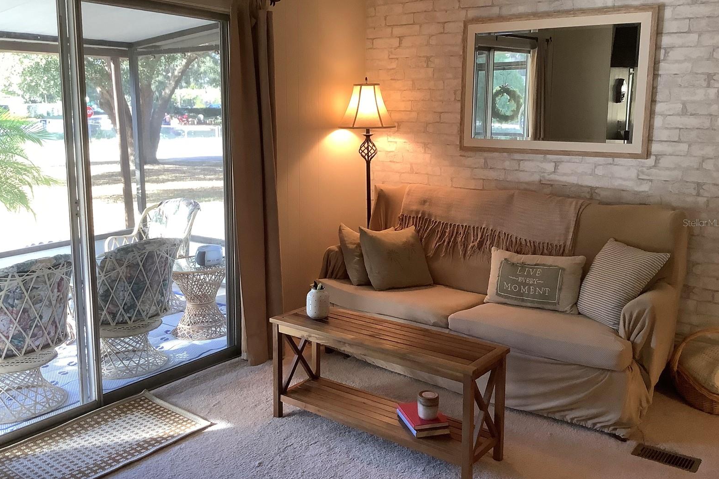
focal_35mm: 33
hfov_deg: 57.2
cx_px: 358
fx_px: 659
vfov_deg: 39.9
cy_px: 222
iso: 160
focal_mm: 3.3
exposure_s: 1/60
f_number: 2.4
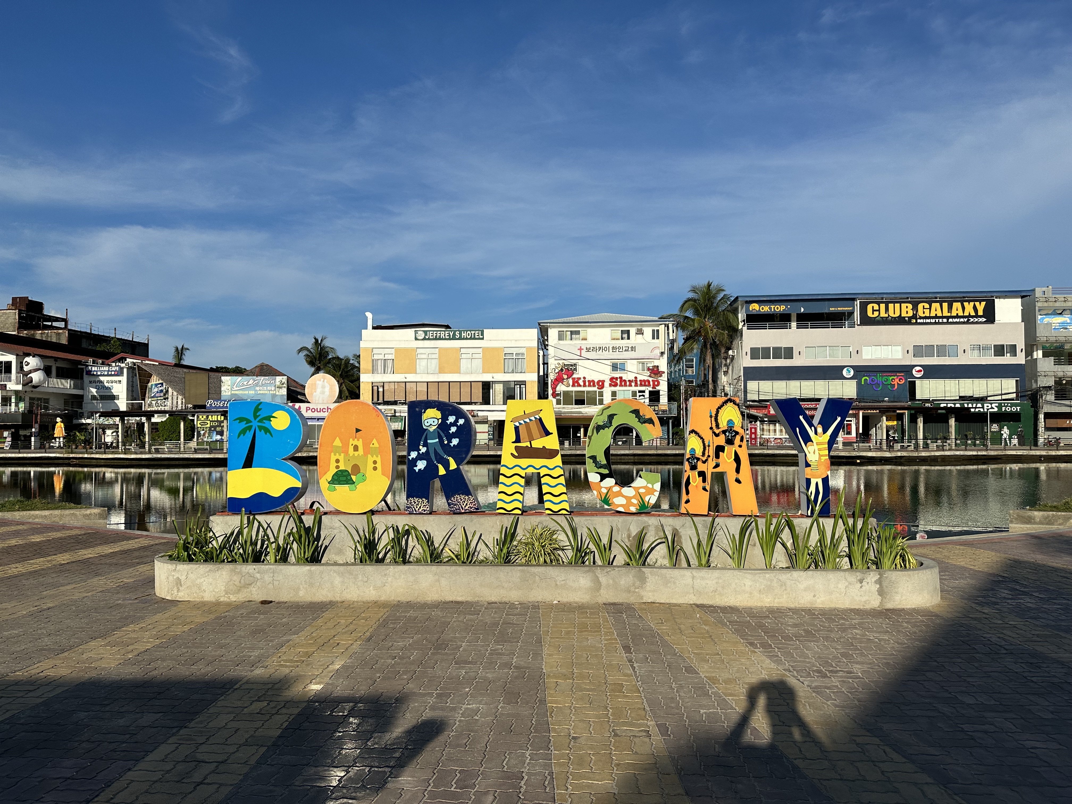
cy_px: 402
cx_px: 536
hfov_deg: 71.6
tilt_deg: +2.1
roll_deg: +0.2
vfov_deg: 56.8
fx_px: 743
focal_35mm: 24
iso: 80
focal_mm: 6.86
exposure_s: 1/9709
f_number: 1.78
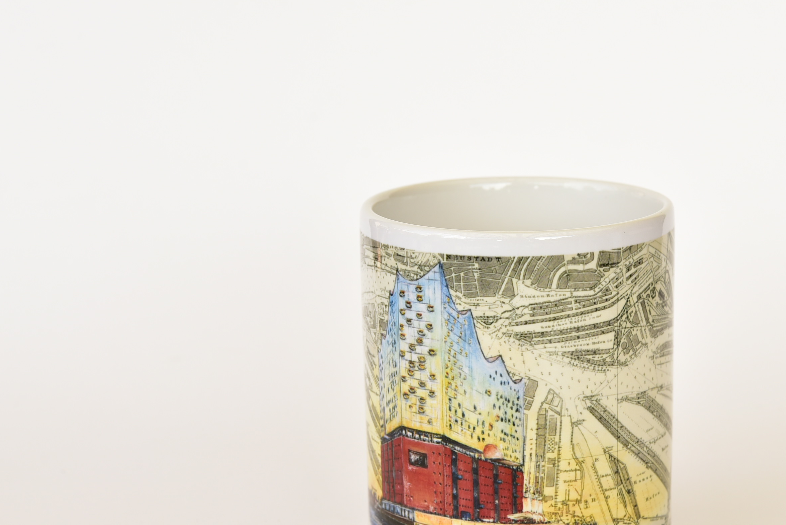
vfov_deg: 14.5
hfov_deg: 21.6
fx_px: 2053
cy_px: 336
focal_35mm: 94
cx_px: 507
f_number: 8
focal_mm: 60
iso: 400
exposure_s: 1/125
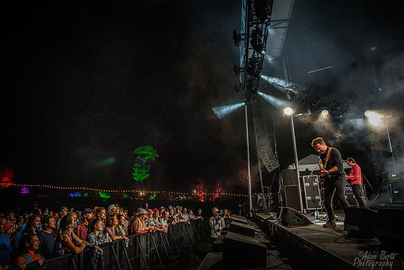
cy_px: 135
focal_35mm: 24
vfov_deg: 53.2
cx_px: 202
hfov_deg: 73.7
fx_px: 269
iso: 2000
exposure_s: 1/100
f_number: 5
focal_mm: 24
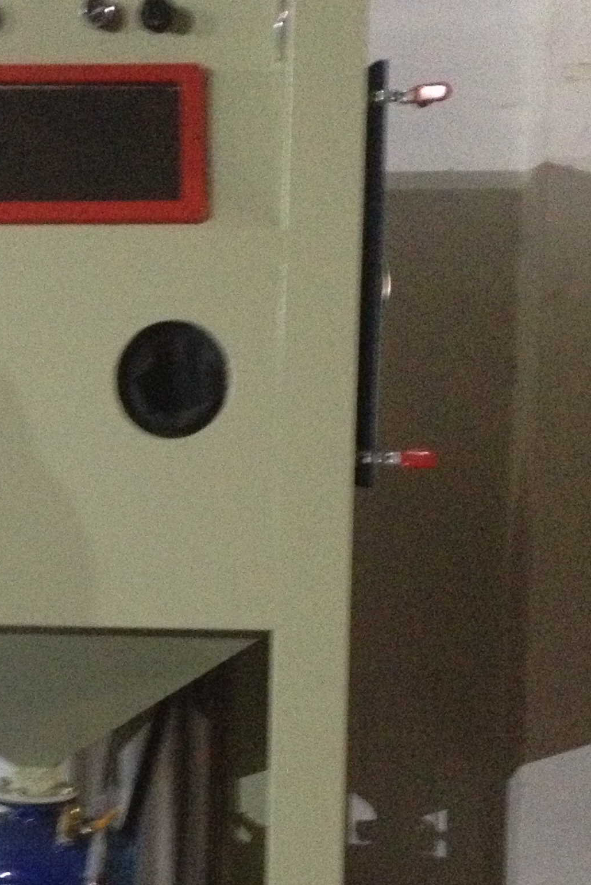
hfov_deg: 17.4
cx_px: 26
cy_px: 578
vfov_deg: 26.2
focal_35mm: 77
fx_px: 1896
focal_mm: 4.28
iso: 800
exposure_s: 1/15
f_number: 2.4
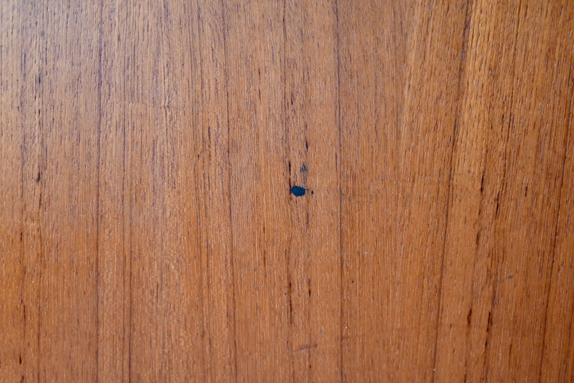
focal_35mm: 43
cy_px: 192
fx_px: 686
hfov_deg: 45.4
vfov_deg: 31.2
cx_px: 287
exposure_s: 1/125
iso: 3200
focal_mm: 43
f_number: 4
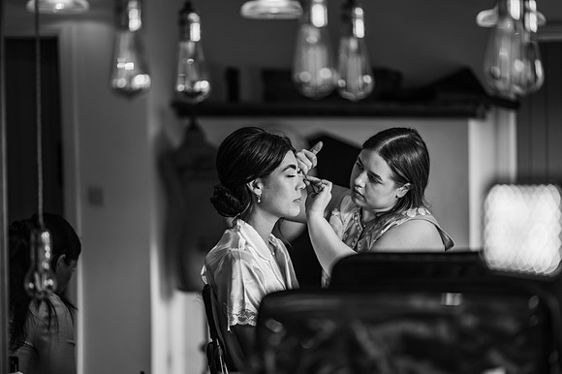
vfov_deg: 16.1
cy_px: 187
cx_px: 281
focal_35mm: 85
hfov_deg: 23.9
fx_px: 1326
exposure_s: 1/200
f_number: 1.8
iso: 100
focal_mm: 85
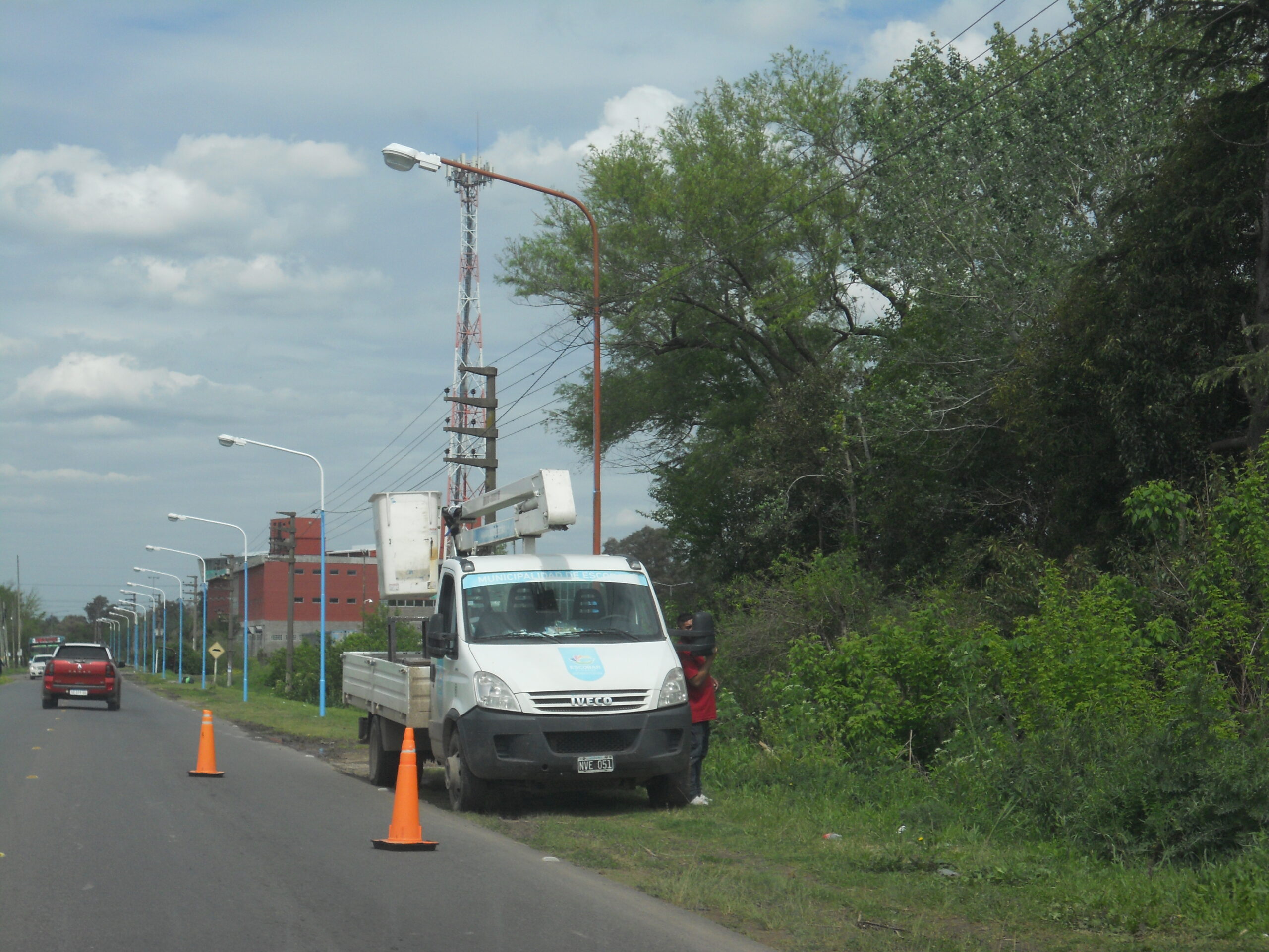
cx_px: 634
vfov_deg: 22.6
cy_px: 476
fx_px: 2383
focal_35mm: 65
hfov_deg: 29.8
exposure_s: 1/640
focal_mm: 11.7
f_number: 5.3
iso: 80
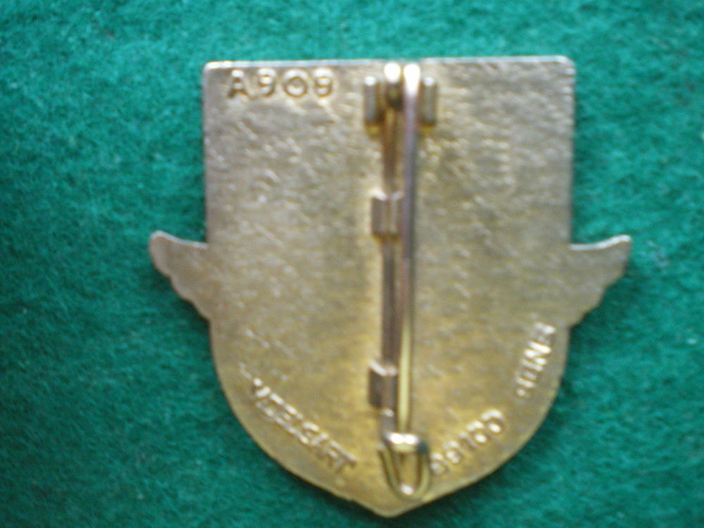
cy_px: 264
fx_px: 773
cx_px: 352
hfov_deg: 49.0
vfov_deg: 37.7
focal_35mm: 38
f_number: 3.1
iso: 400
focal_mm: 6.3
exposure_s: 1/8
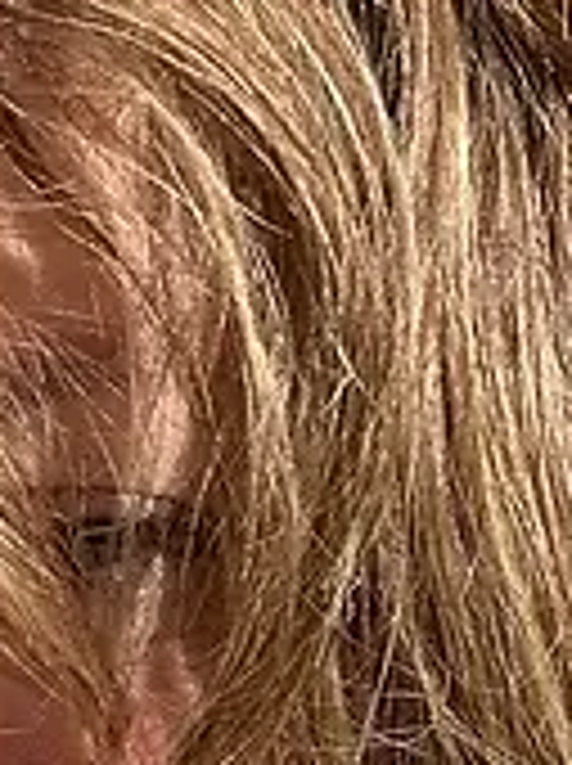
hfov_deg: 13.0
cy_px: 590
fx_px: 2341
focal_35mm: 106
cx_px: -347
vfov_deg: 18.4
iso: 25
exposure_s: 1/947
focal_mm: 2.69
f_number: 1.9
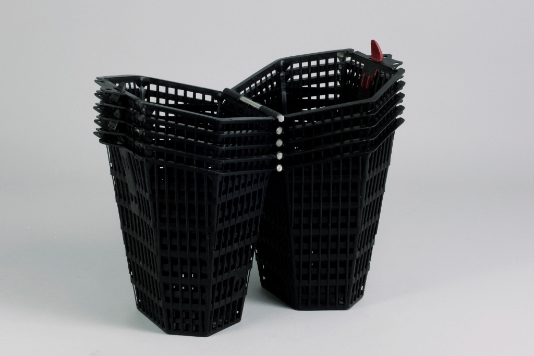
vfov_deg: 18.2
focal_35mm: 75
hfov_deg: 27.0
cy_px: 178
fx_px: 1113
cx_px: 267
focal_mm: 50
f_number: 14
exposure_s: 1/1.6
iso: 200
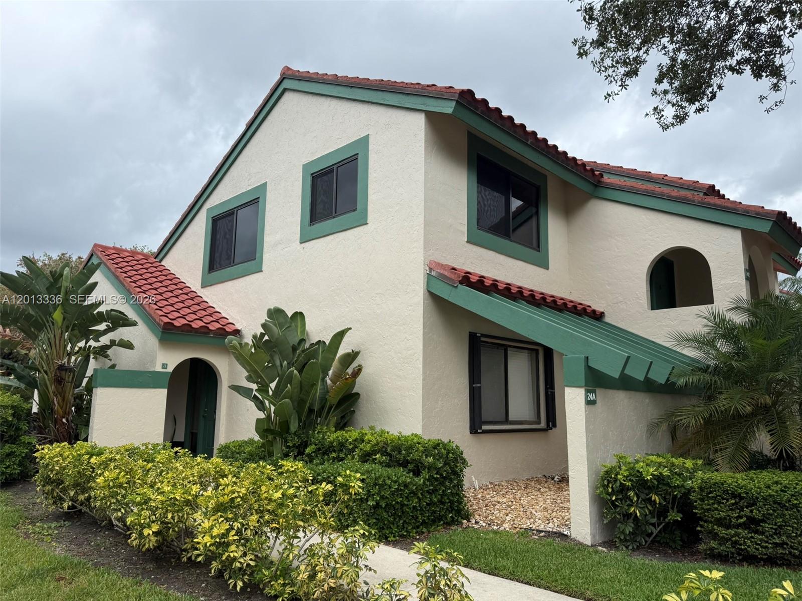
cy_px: 300
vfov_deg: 56.8
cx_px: 401
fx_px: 556
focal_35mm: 24
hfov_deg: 71.6
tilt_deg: +9.5
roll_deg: -0.9
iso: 80
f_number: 1.78
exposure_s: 1/3145
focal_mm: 6.76
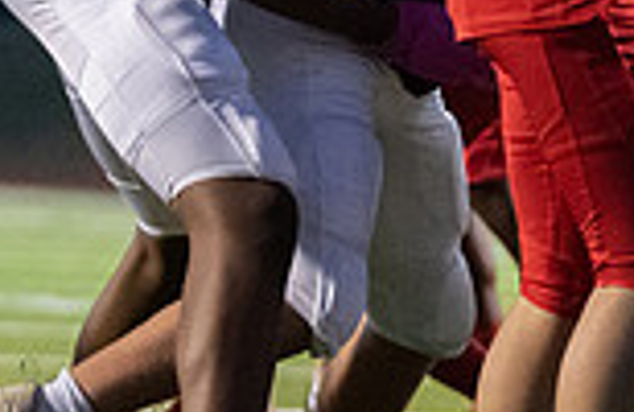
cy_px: 284
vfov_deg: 2.2
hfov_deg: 3.5
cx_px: 950
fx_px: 10482
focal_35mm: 600
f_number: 2.8
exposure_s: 1/1000
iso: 8000
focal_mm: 111
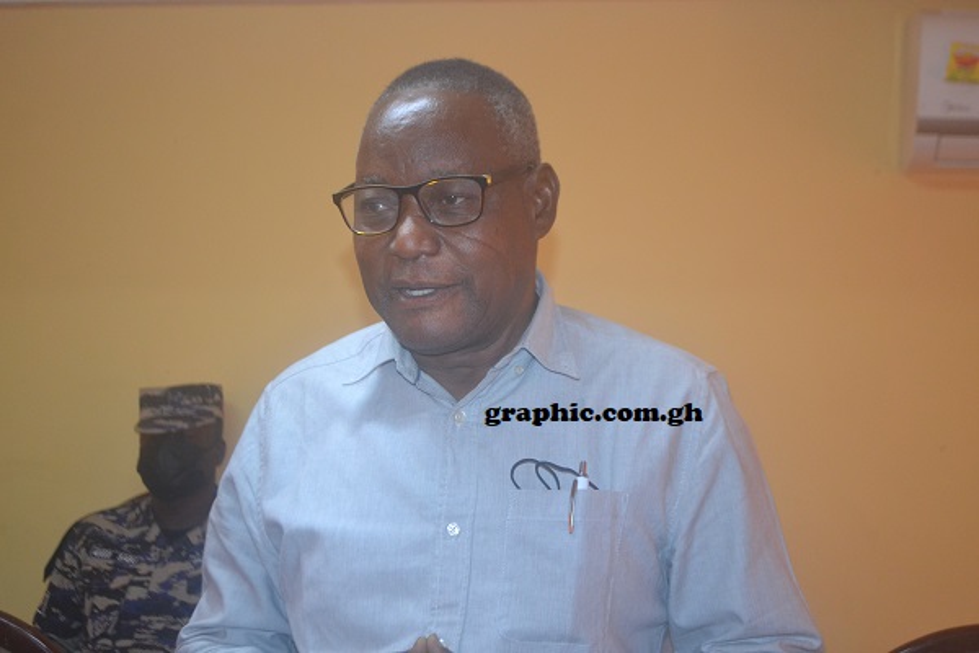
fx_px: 1468
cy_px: 326
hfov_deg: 36.9
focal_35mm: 54
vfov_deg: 25.1
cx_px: 490
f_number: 5
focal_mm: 36
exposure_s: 1/60
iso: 1600
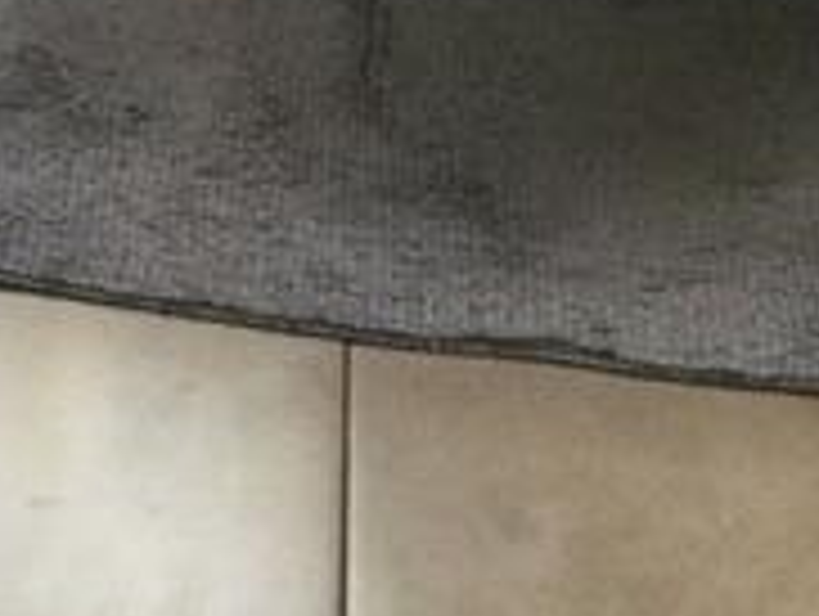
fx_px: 3222
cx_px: 104
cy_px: -661
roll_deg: +0.8
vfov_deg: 10.0
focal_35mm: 136
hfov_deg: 14.4
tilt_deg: -23.0
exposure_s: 1/33
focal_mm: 3.3
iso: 160
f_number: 2.4
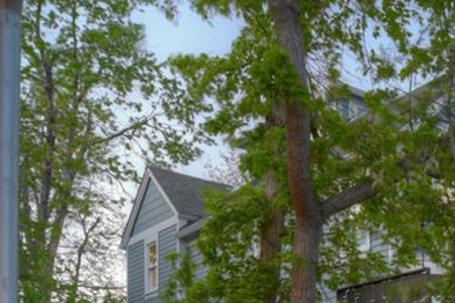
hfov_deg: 27.4
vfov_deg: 19.7
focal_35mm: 61
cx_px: 595
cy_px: 440
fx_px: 771
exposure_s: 1/3.33
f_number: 8
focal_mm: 15
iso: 400
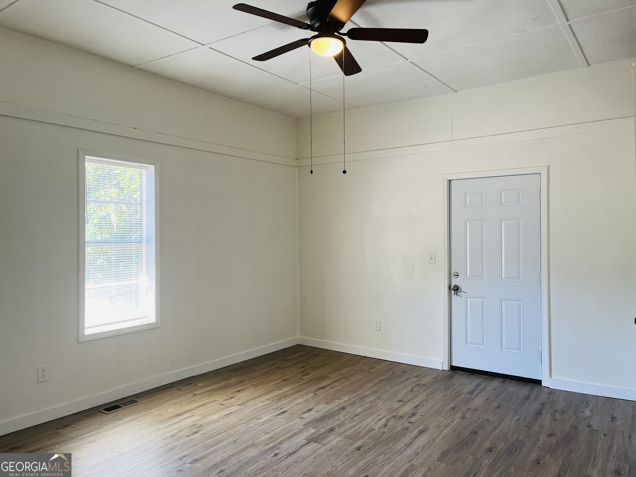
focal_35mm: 26
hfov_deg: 67.3
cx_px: 318
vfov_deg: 53.1
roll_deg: +1.0
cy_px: 238
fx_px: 478
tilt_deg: +0.0
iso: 125
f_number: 1.6
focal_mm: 5.1
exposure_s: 1/120
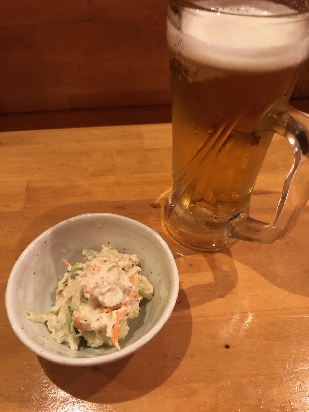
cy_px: 206
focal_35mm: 28
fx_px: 333
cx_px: 154
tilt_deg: -48.5
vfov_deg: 63.4
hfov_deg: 49.7
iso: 80
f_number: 1.8
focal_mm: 4
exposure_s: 1/17
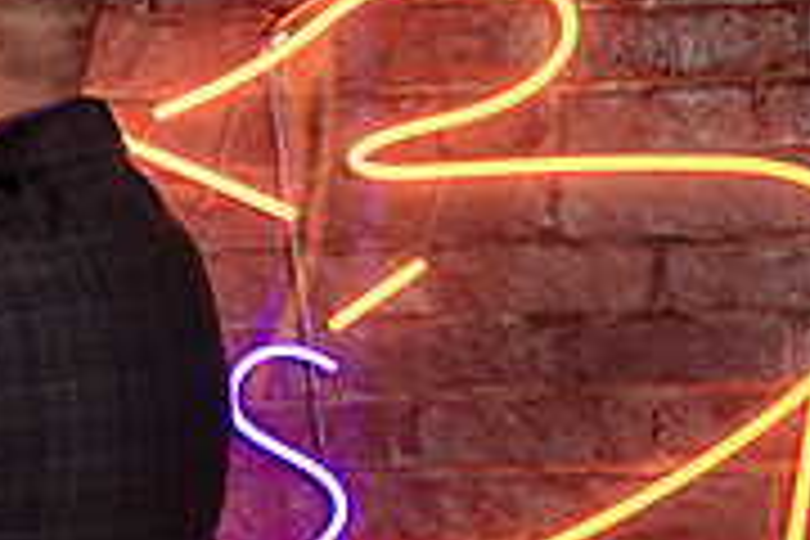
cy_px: 697
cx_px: -583
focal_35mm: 248
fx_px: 5580
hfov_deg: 8.1
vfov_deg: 5.5
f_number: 3.2
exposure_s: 1/200
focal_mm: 70
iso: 500
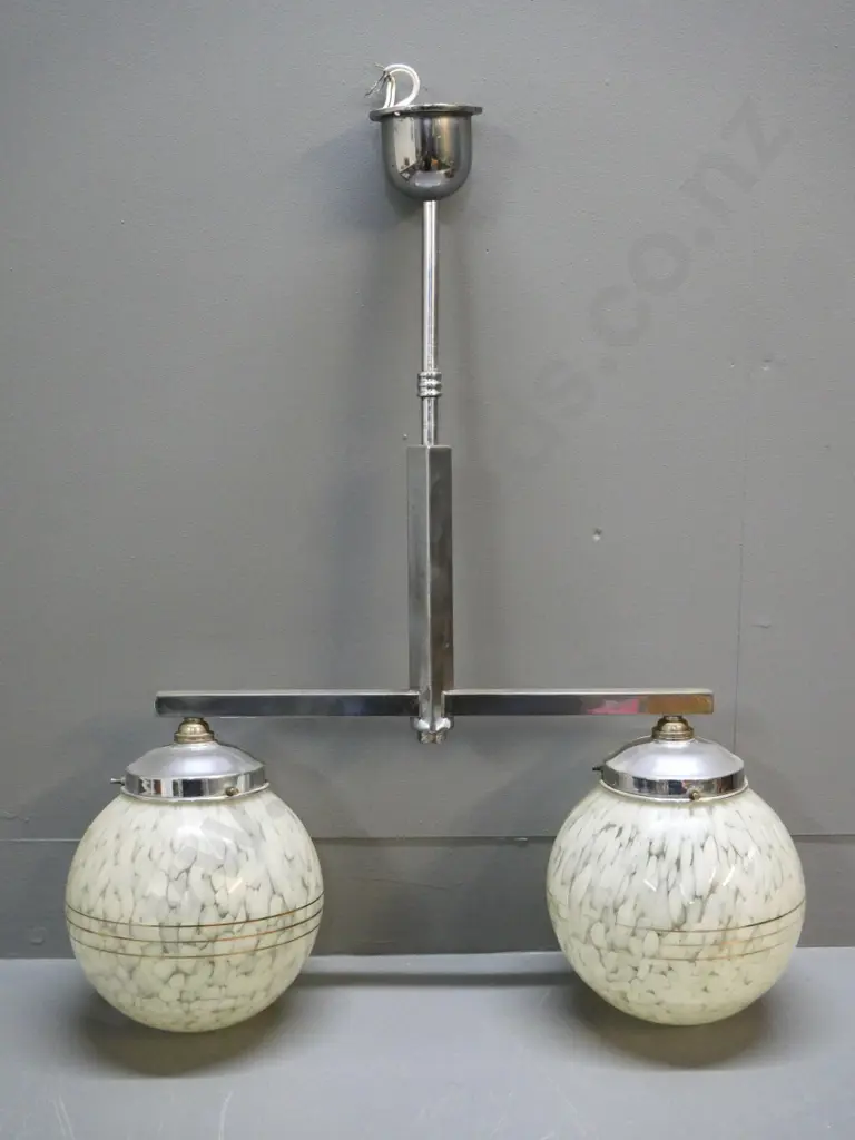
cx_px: 428
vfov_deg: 46.8
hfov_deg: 36.0
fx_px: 1317
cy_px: 570
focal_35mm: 40
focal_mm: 20
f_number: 5.6
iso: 3200
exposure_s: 1/200
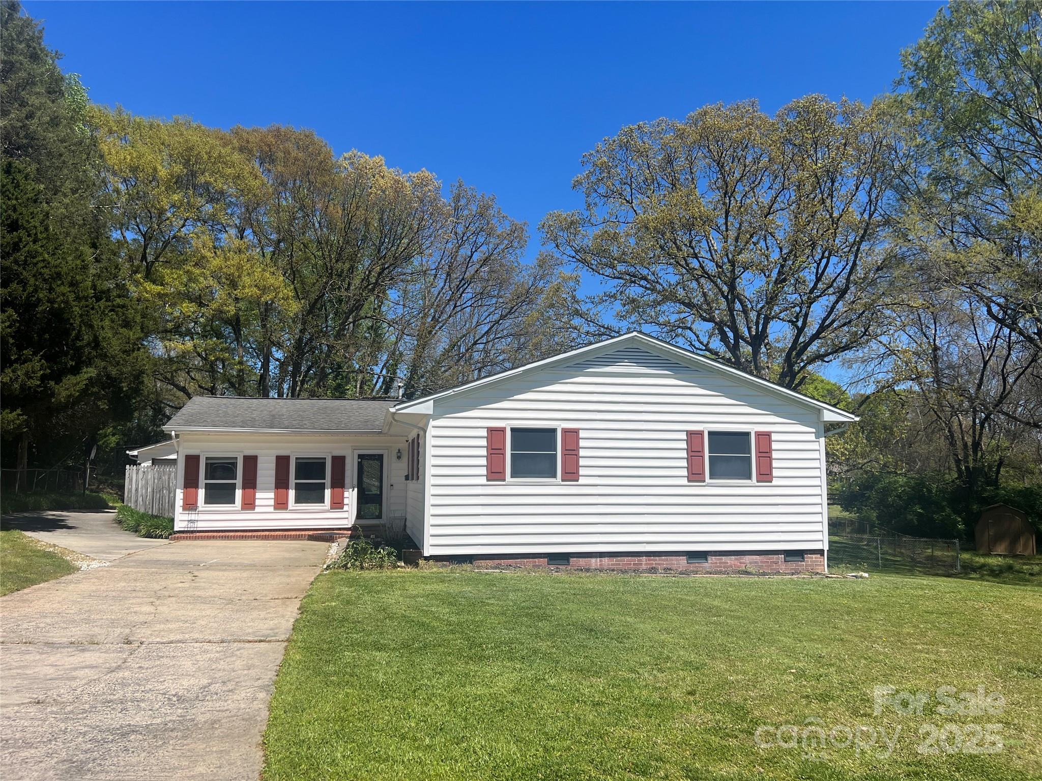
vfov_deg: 53.1
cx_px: 521
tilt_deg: +5.4
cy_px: 390
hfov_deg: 67.3
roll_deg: +0.4
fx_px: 783
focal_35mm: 26
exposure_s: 1/5882
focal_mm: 5.7
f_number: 1.5
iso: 50
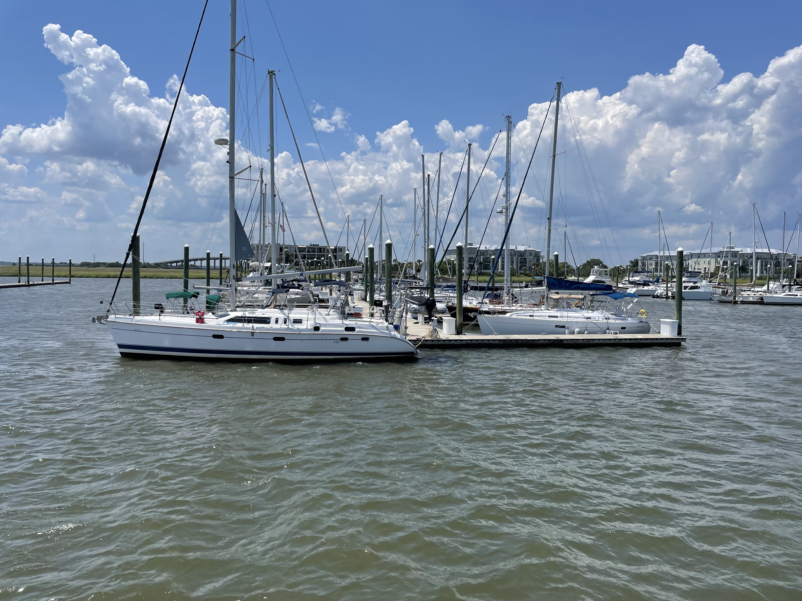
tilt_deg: -0.5
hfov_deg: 67.3
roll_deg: -0.5
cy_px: 300
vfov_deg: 53.1
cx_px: 401
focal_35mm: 26
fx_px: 602
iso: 32
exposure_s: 1/5556
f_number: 1.6
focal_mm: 4.2
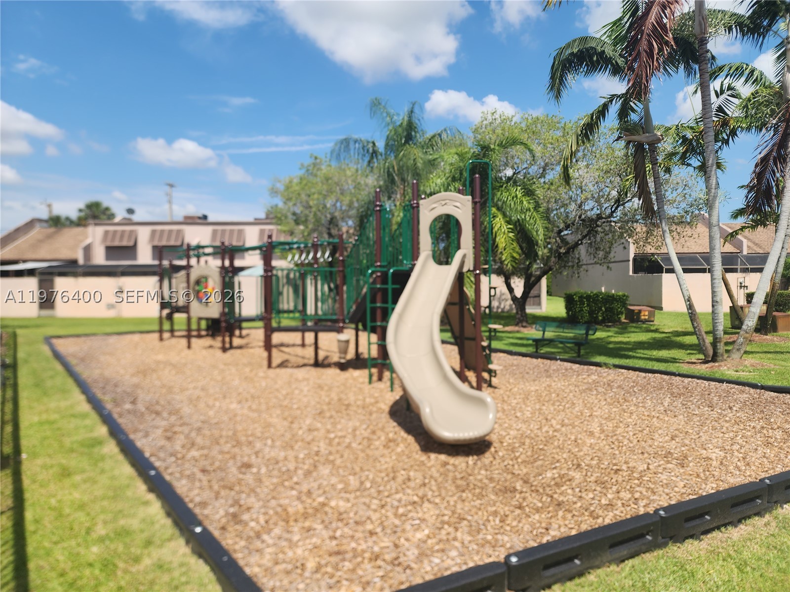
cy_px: 296
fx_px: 525
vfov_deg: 58.9
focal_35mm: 23
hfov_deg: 73.9
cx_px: 395
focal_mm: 6.4
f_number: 1.8
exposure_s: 1/1120
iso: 12
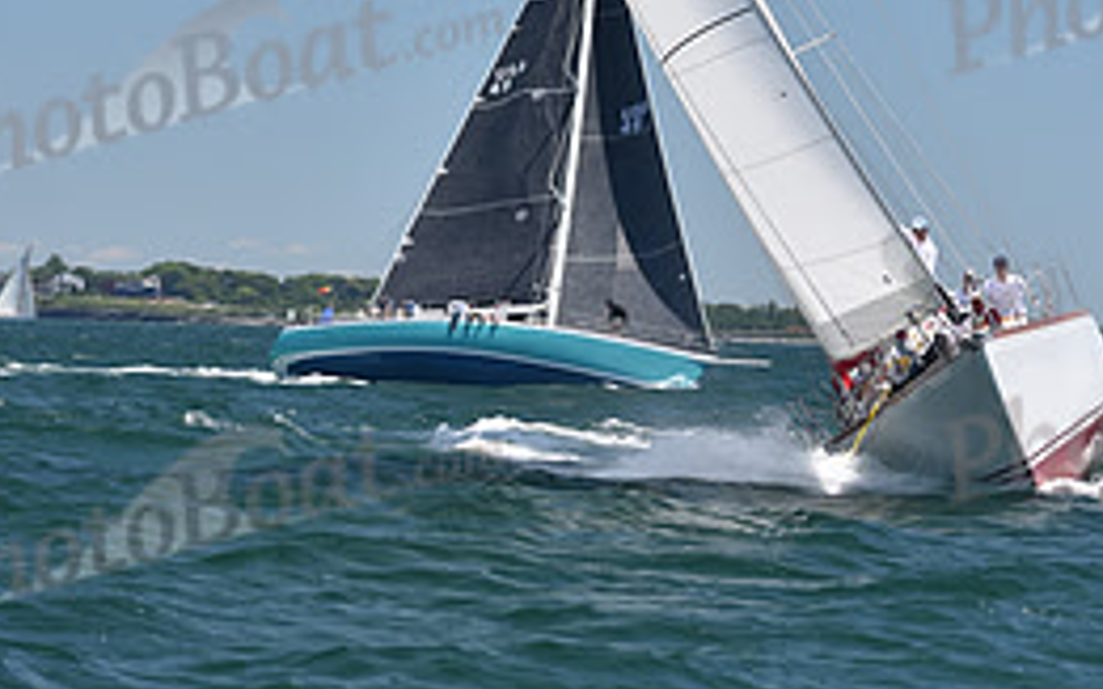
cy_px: -194
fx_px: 6131
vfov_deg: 6.4
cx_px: 725
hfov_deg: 10.3
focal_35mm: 204
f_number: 4
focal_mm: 90
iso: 200
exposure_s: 1/1000
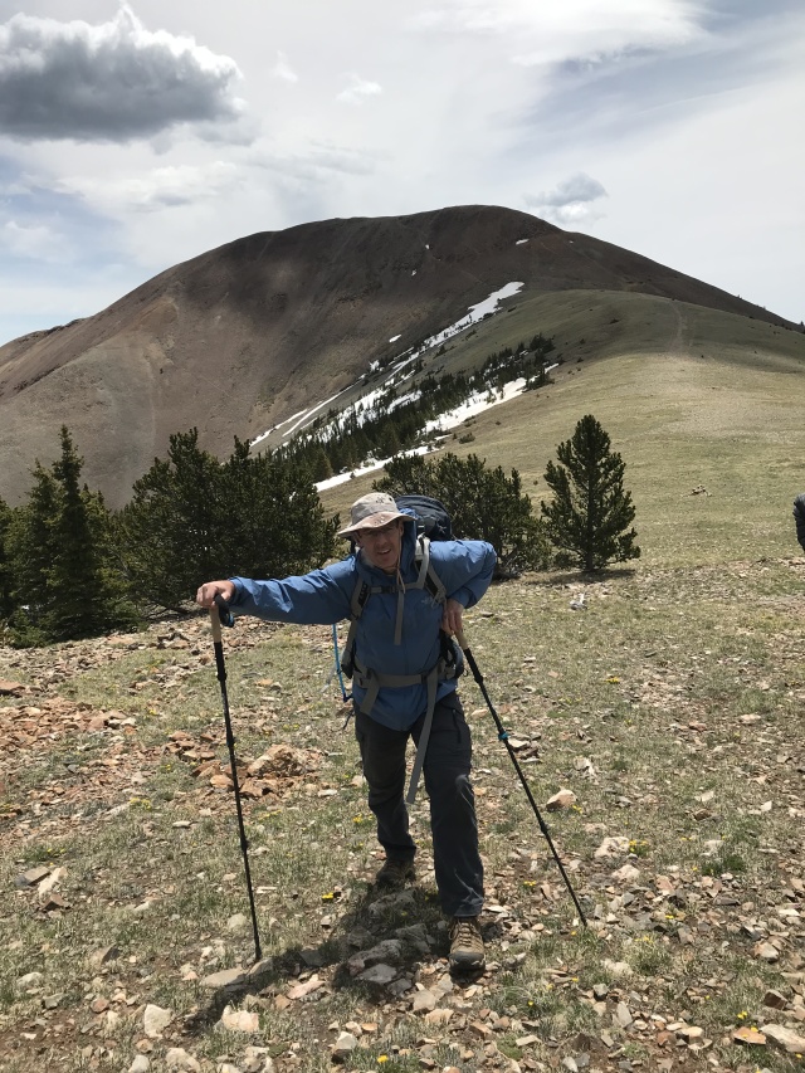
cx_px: 402
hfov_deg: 49.8
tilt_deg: -12.7
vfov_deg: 63.4
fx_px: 868
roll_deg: +0.4
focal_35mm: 28
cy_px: 536
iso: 20
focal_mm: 3.99
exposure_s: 1/3690
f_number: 1.8
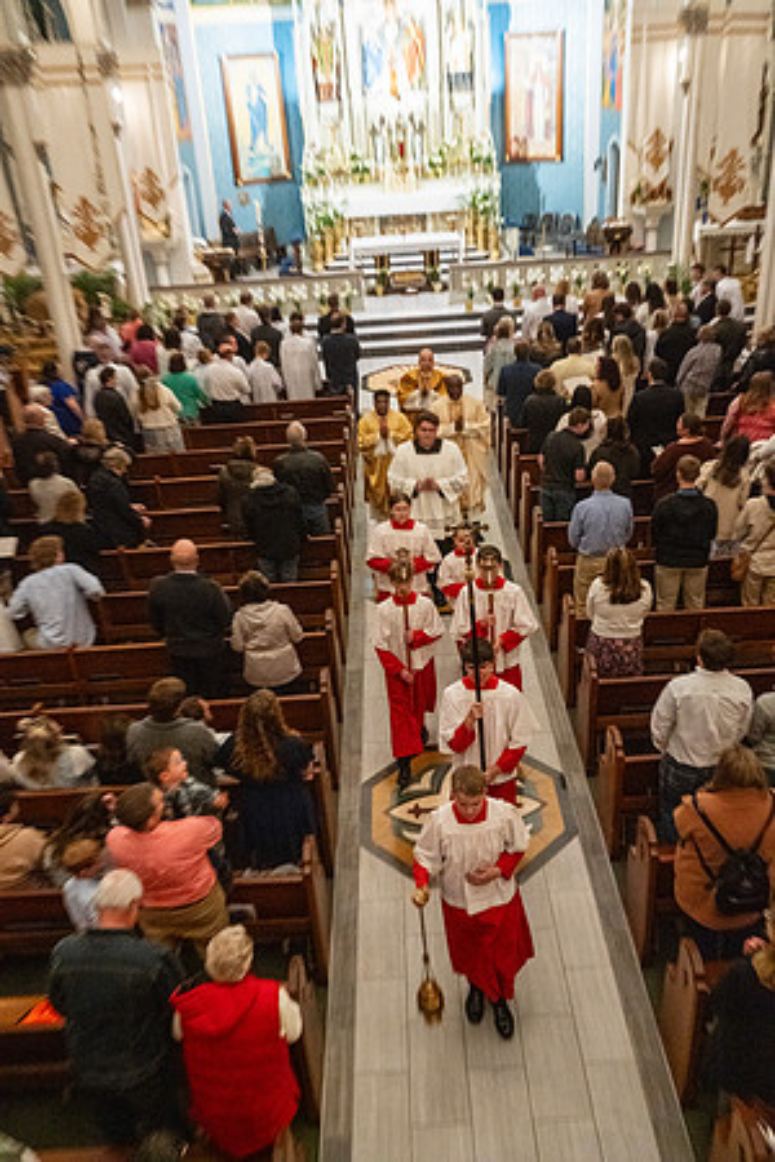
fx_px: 1082
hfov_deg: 39.4
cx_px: 388
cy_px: 581
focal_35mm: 34
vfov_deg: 56.5
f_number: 8
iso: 5000
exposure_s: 1/60
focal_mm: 33.5
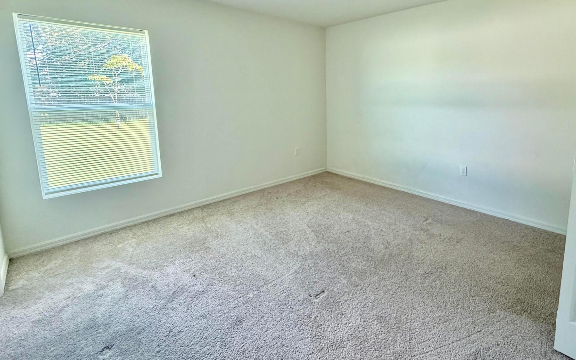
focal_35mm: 18
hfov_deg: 89.8
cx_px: 347
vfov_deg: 64.0
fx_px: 283
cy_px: 134
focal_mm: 2.22
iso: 400
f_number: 2.2
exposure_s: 1/73
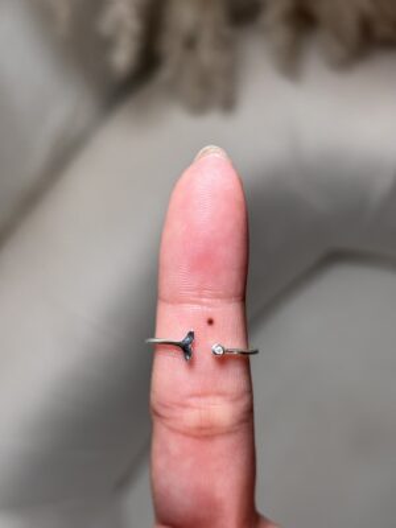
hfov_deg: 28.0
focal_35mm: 52
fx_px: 793
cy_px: 264
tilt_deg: -71.1
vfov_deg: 36.8
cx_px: 198
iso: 50
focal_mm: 5.96
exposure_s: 1/76
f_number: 1.6
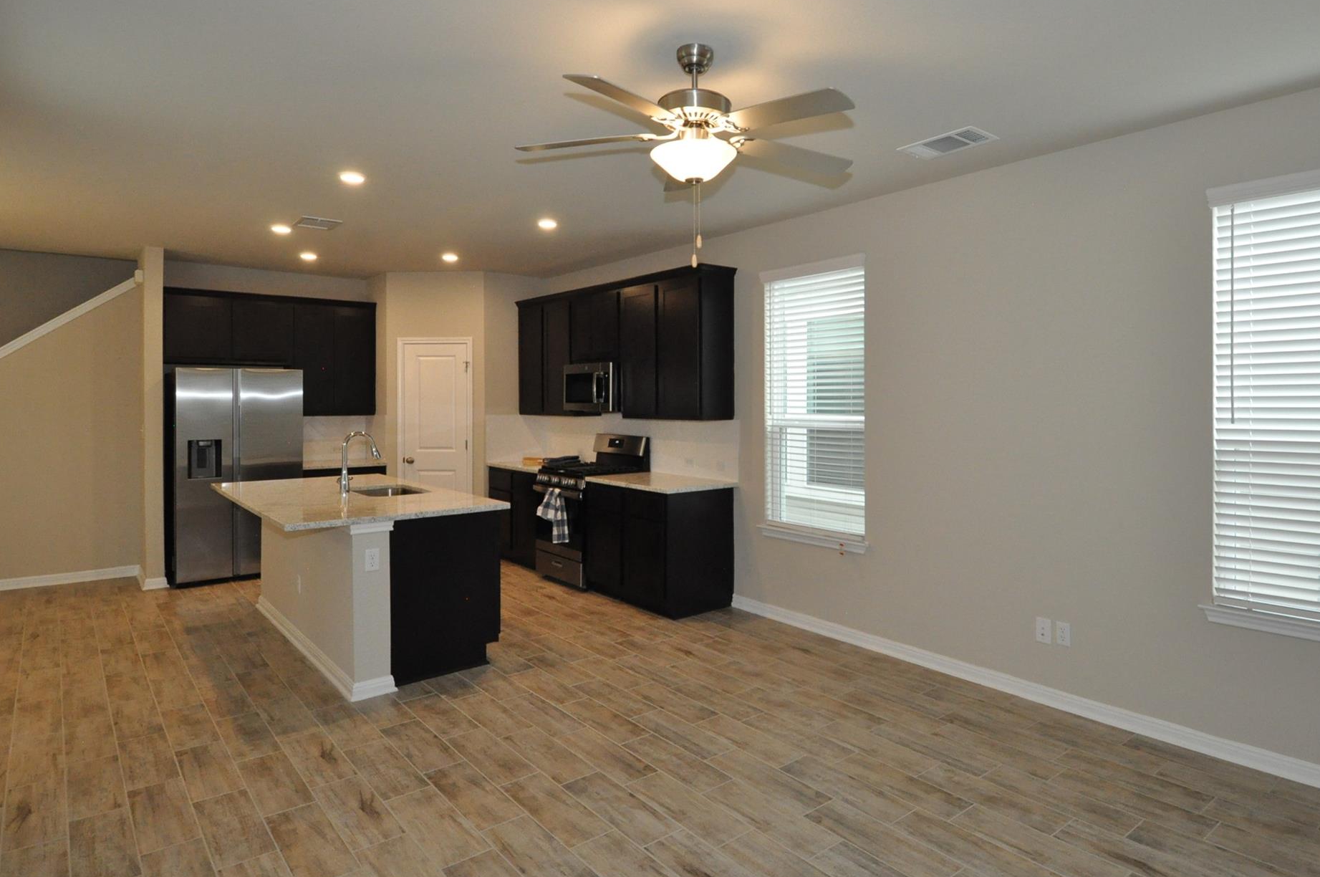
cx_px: 699
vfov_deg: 61.7
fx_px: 732
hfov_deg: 84.0
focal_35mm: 20
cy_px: 408
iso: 2000
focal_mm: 12
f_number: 7.1
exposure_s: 1/160
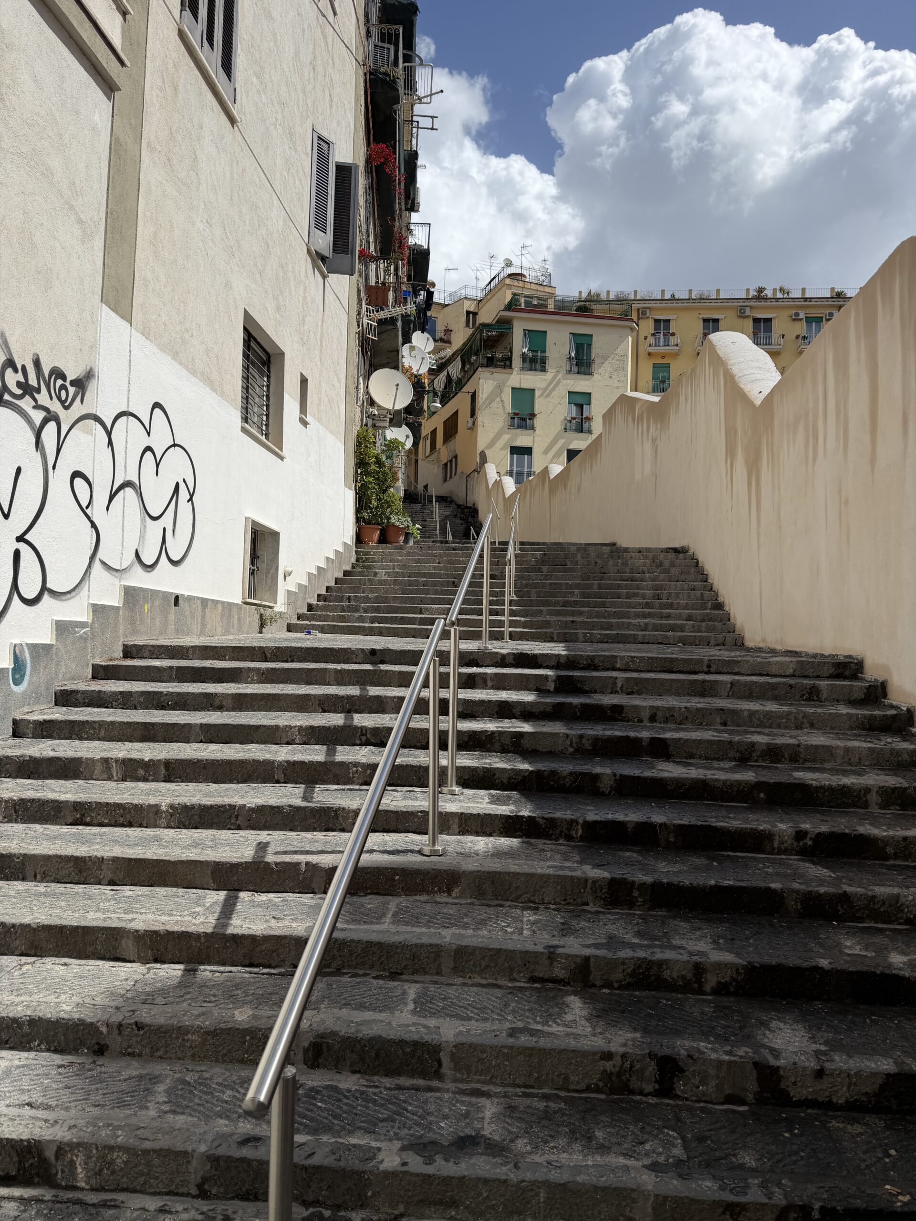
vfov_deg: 71.6
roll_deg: -1.8
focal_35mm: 24
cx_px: 458
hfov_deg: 56.8
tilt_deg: +2.8
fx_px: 847
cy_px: 610
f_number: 1.78
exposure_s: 1/8130
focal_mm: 6.76
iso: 80
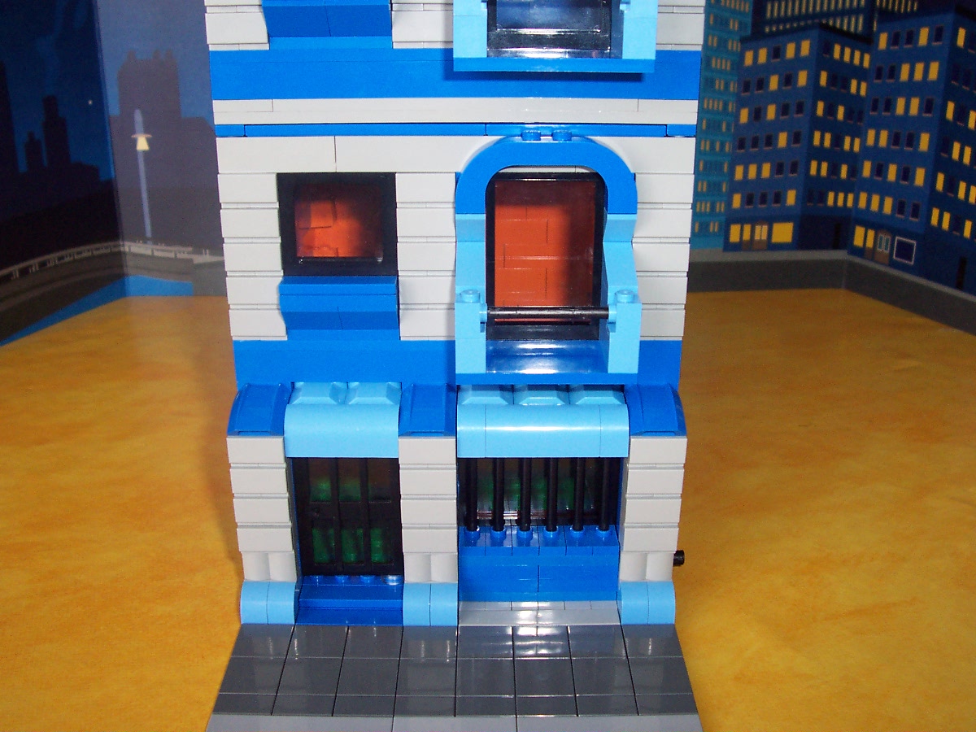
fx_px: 1043
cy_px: 366
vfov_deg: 38.7
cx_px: 488
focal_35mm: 37
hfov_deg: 50.1
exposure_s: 1/60
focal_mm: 5.6
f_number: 2.8
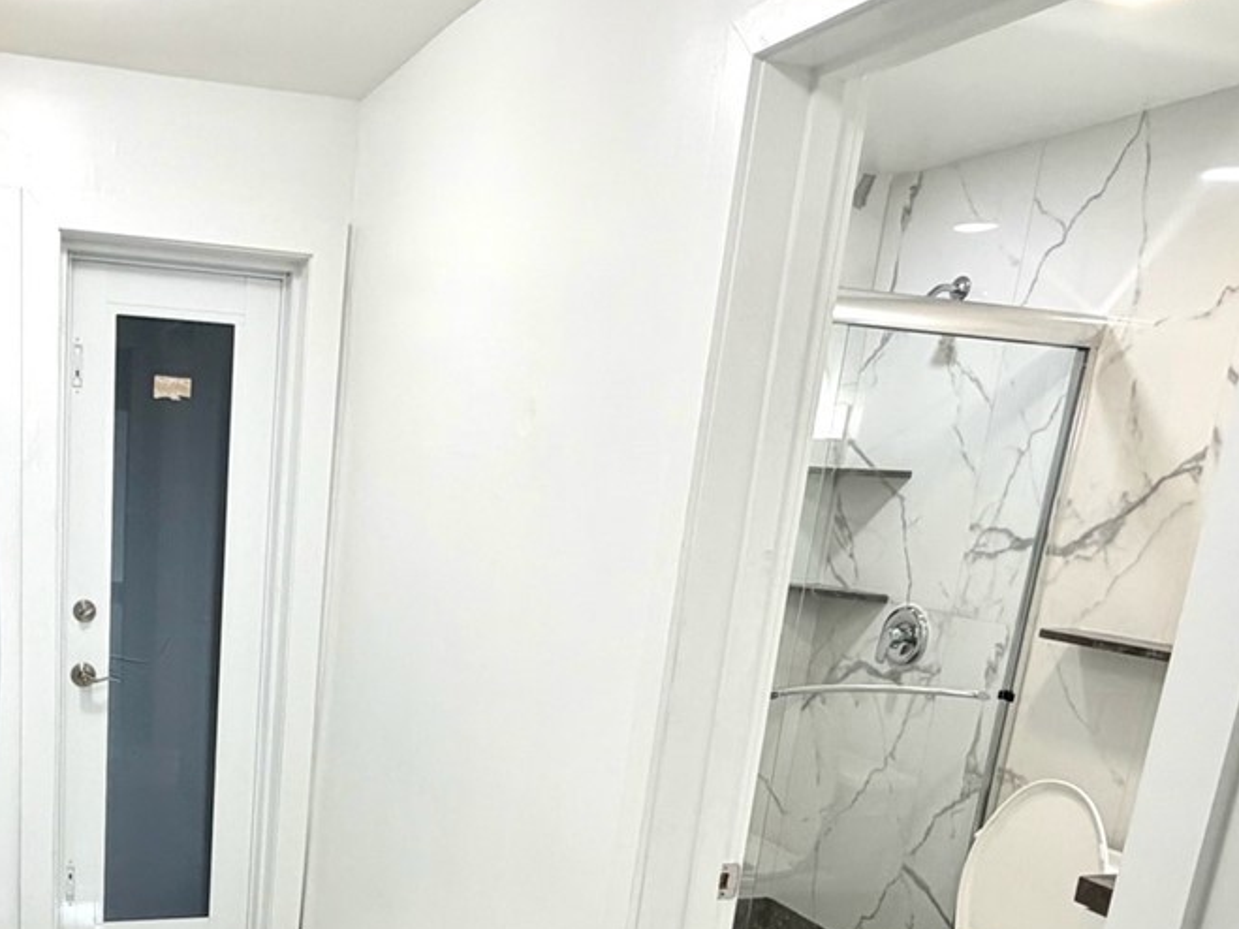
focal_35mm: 34
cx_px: 280
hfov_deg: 51.2
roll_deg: -2.8
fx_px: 1217
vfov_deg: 39.9
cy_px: 758
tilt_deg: -14.4
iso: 125
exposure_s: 1/120
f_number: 2.2
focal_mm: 2.22
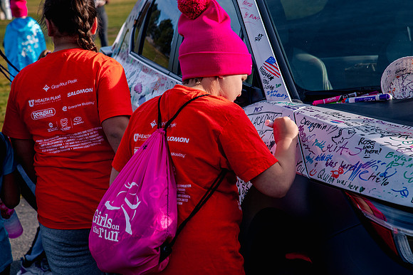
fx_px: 1261
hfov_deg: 18.6
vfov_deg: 12.4
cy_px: 138
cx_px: 206
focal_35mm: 110
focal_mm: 110
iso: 800
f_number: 10
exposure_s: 1/1000
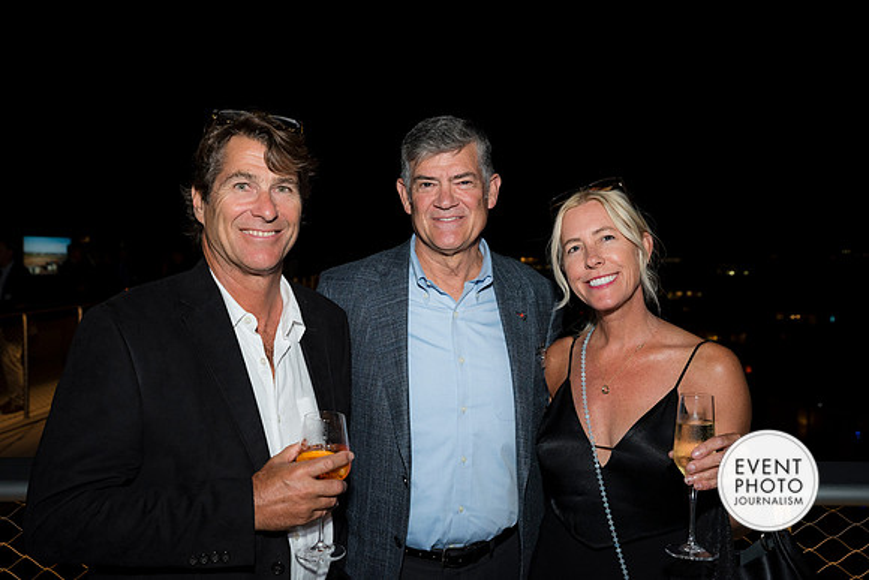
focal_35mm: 36
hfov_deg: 53.1
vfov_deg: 36.9
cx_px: 434
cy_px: 290
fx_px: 869
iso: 800
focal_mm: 36
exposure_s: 1/125
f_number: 5
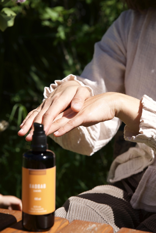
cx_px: 78
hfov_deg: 13.0
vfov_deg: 19.5
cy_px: 116
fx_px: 683
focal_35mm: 105
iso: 100
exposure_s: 1/400
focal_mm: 70
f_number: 5.6
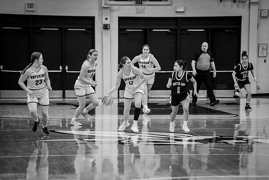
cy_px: 102
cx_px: 135
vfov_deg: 8.5
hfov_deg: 12.7
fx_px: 1208
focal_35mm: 162
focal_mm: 143
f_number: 2.8
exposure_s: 1/640
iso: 2500
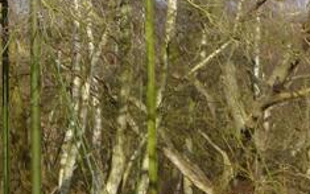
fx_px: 1597
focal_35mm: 189
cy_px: -146
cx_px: -233
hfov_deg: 10.5
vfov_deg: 6.8
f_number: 3.7
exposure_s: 1/500
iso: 100
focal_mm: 7.4
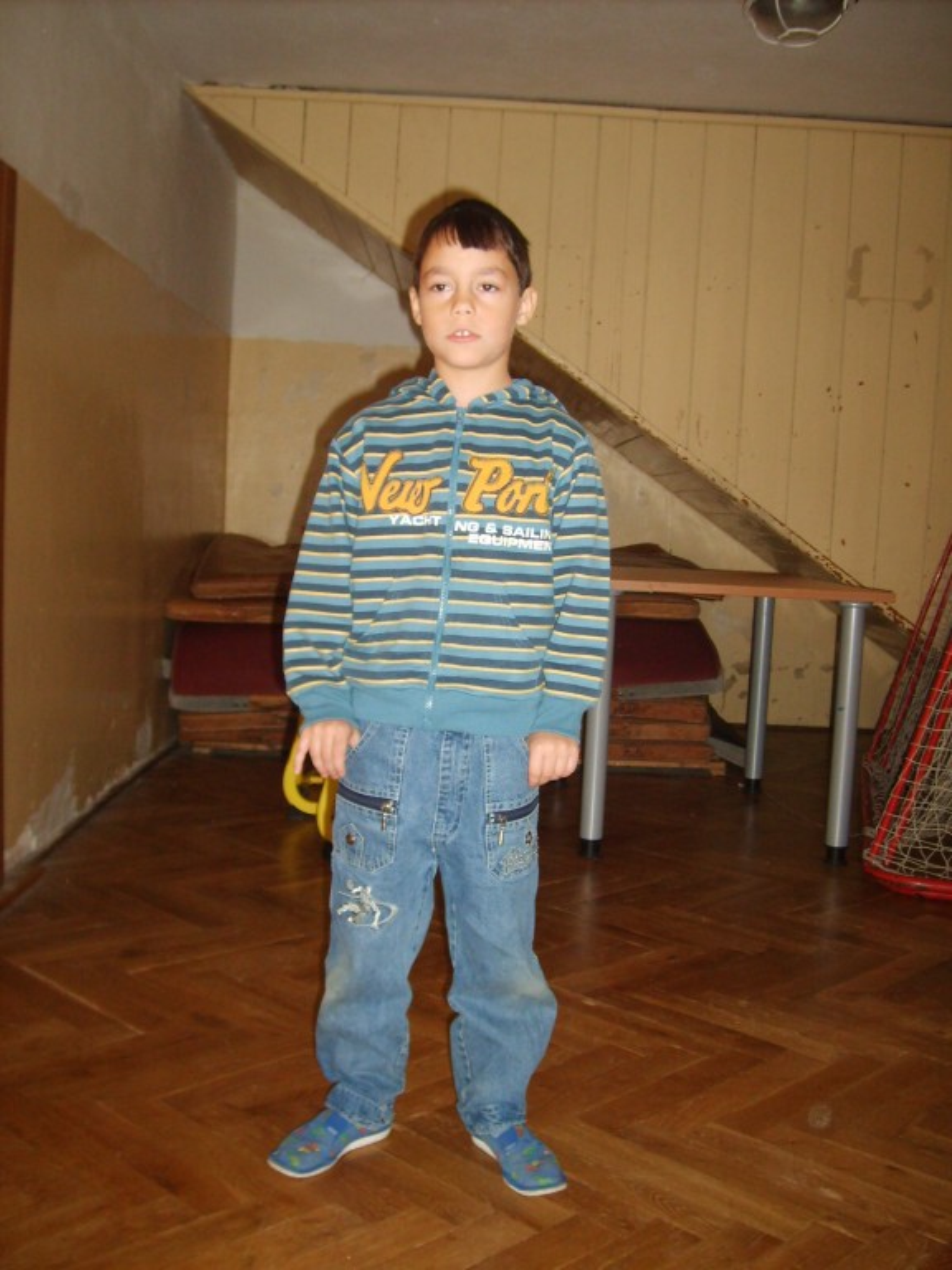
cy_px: 635
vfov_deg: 52.6
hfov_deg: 40.7
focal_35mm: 35
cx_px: 476
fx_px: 1283
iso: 120
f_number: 2.8
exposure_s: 1/45
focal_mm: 5.8
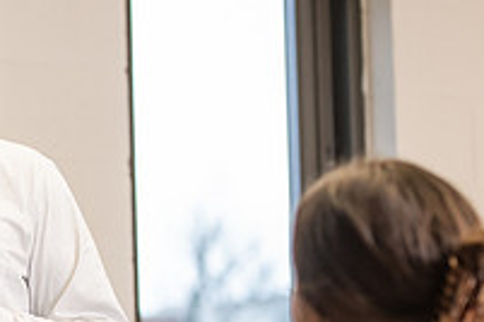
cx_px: -113
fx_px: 3186
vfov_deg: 5.8
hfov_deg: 8.6
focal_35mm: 237
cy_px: 311
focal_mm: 82
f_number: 2.8
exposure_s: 1/200
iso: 800
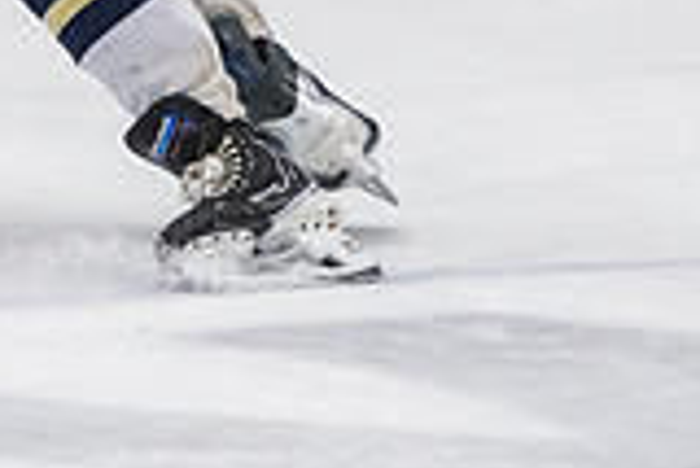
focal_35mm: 795
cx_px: -234
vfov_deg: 1.7
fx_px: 15472
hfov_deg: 2.6
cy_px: -445
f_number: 3.2
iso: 2000
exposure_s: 1/640
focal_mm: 130
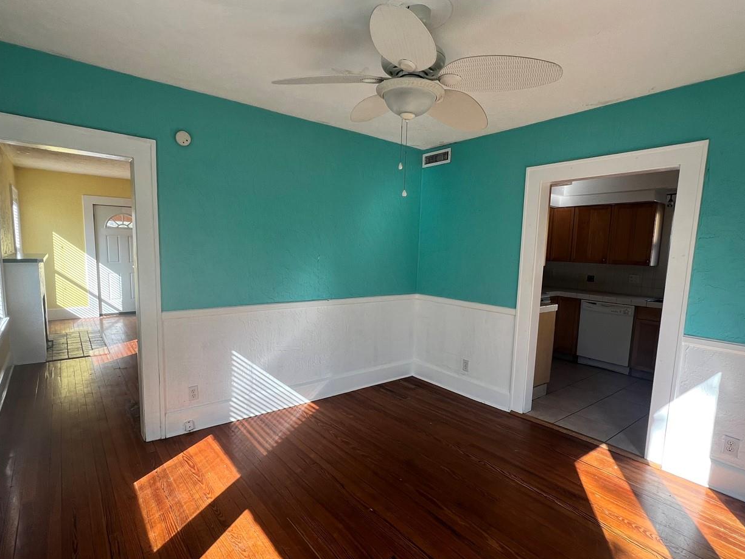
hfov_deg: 91.0
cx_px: 364
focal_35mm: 17
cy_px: 297
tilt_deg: -6.9
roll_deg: -1.6
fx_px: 366
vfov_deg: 74.6
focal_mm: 1.57
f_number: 1.8
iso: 32
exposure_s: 1/132
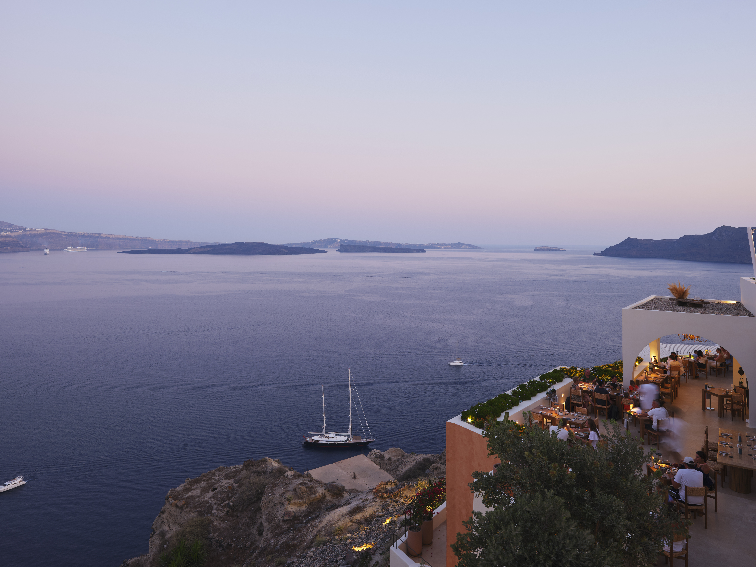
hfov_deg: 71.6
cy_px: 284
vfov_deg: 56.8
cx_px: 378
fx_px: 524
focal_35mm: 24
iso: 200
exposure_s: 1/2.5
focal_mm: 30
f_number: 11
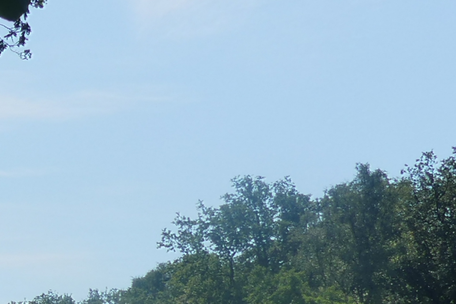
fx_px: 1837
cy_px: 469
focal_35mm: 145
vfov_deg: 9.2
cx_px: -337
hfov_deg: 13.0
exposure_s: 1/1000
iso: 100
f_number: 4.5
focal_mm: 6.3
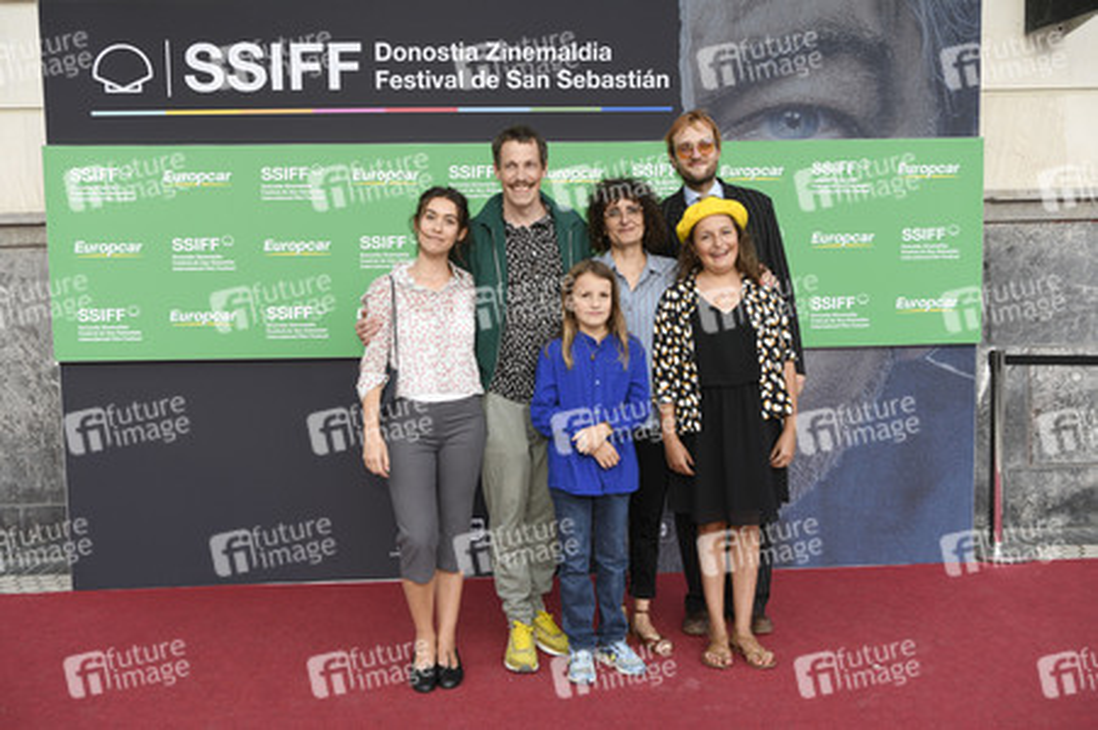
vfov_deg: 41.1
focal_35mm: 32
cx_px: 549
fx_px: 975
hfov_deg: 58.8
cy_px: 365
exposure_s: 1/320
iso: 800
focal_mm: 32
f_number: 5
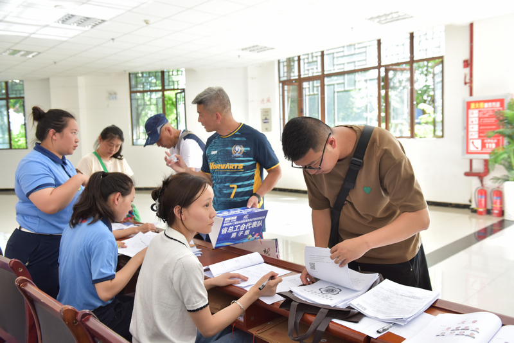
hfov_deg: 58.7
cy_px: 172
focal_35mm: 32
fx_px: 457
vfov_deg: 41.1
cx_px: 257
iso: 400
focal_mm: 32
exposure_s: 1/125
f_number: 4.5
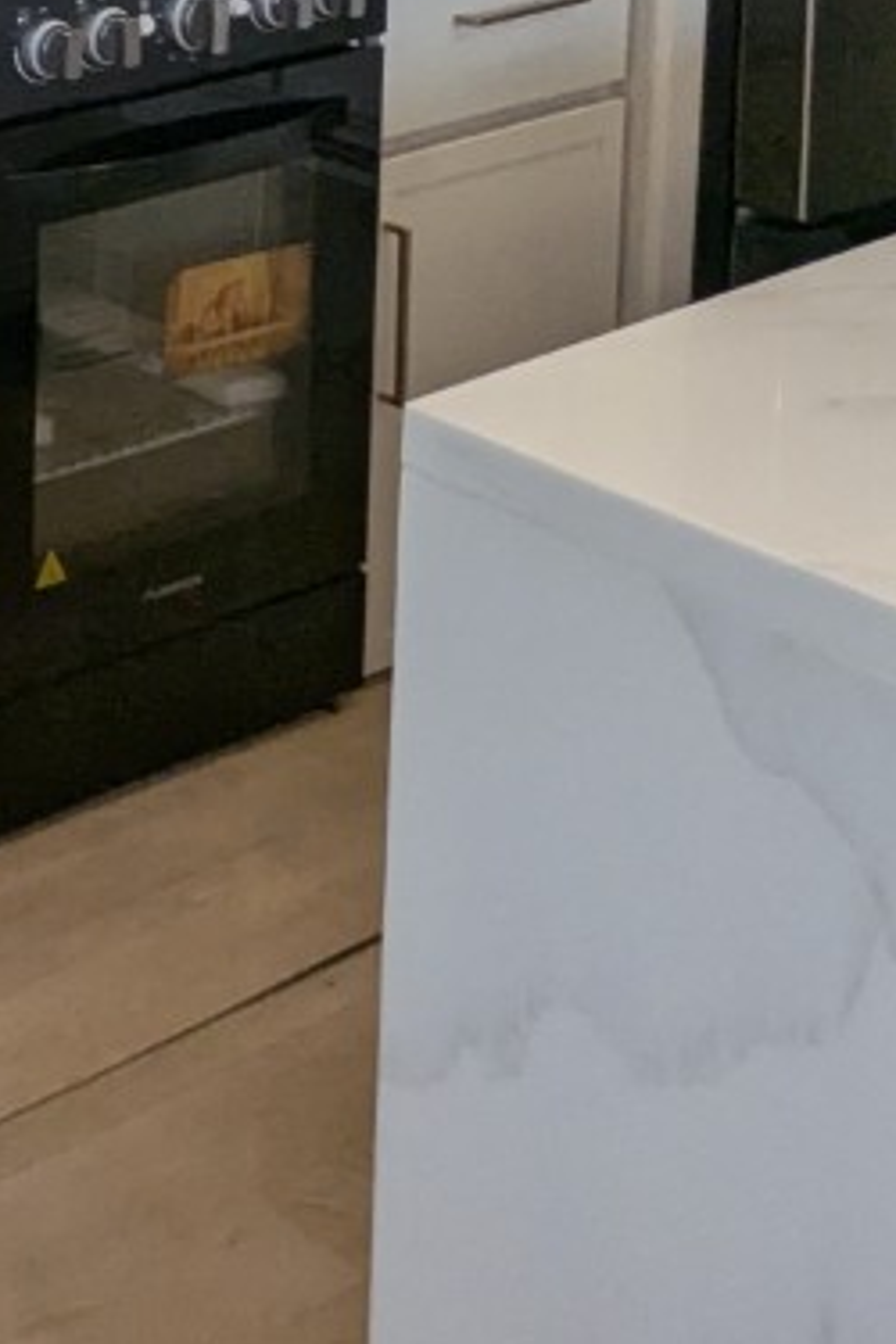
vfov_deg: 27.4
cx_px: -952
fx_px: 2314
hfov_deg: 16.2
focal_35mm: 62
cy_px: -376
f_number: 2.2
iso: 117
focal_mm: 2.35
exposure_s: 1/171
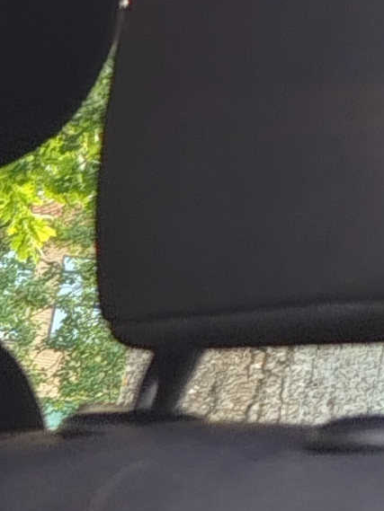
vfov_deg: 10.3
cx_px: -978
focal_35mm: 180
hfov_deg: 6.9
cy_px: 924
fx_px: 2661
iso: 548
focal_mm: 4.71
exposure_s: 1/50.1
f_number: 1.7
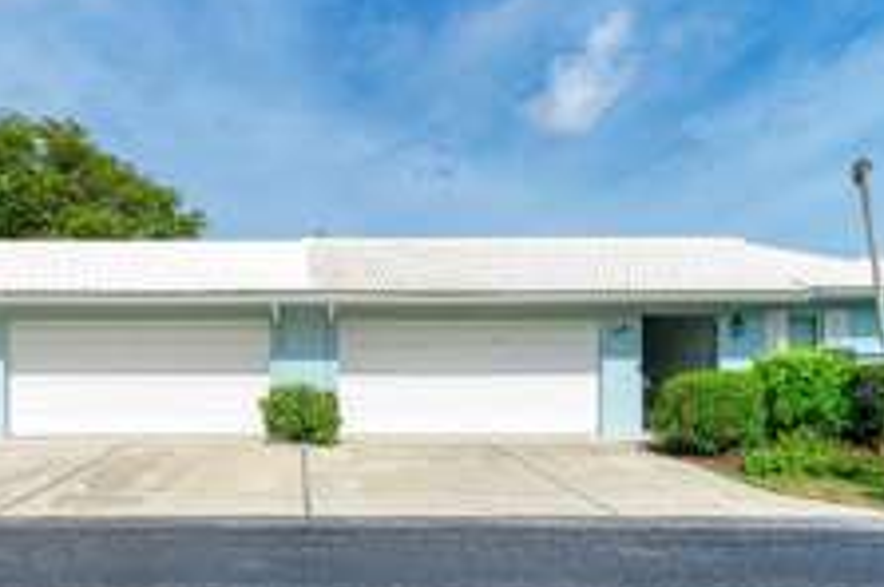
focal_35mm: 28
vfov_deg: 45.6
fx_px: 687
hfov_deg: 64.0
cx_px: 301
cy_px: 389
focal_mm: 13
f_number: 9
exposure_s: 1/4000
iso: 400
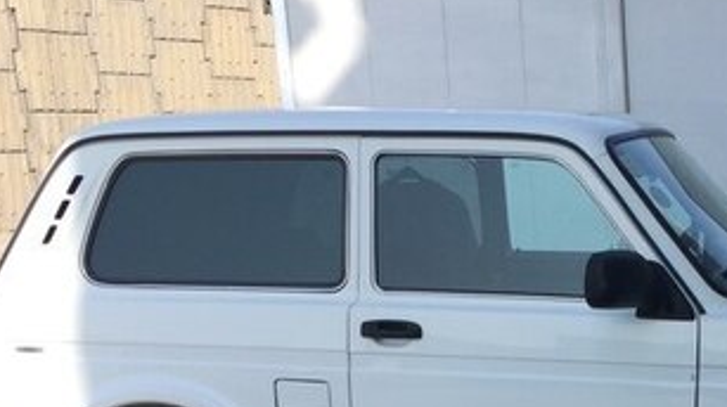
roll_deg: +0.7
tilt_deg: -16.9
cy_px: 493
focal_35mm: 68
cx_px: 578
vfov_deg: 16.9
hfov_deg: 30.3
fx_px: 1310
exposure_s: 1/1325
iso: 32
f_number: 2.2
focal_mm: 4.15
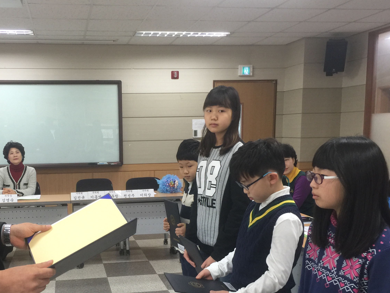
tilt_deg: -8.9
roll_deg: +0.2
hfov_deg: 44.2
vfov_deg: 33.9
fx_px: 473
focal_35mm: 42
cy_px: 205
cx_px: 131
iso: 50
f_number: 2.2
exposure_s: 1/30
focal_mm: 4.15
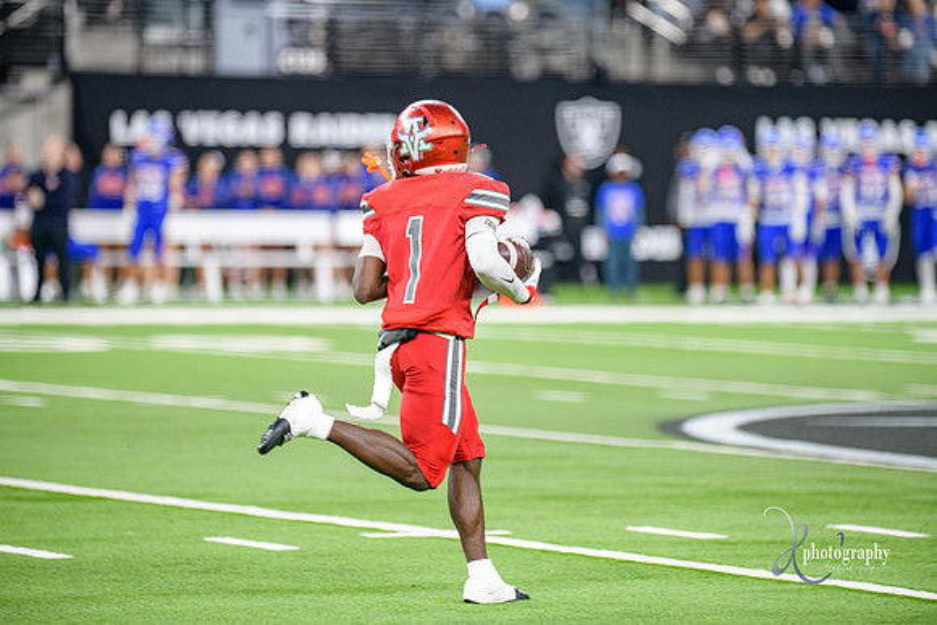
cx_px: 468
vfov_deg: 5.7
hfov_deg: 8.6
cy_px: 312
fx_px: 6248
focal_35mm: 240
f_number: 2.8
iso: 1000
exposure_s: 1/400
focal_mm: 240
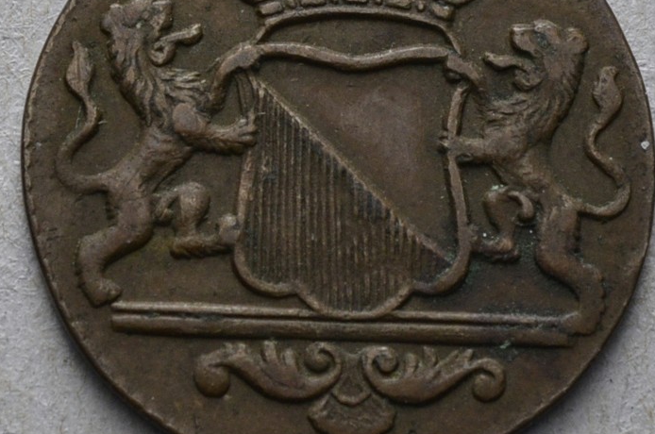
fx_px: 5317
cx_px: 100
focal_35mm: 293
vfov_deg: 4.7
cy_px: -160
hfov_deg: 7.0
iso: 400
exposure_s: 1/250
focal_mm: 55
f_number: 14
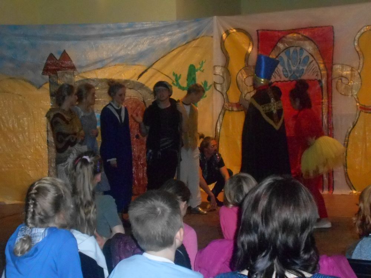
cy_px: 139
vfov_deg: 25.2
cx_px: 186
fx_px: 622
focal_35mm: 58
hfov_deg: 33.2
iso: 1600
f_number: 4.9
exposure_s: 1/60
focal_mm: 10
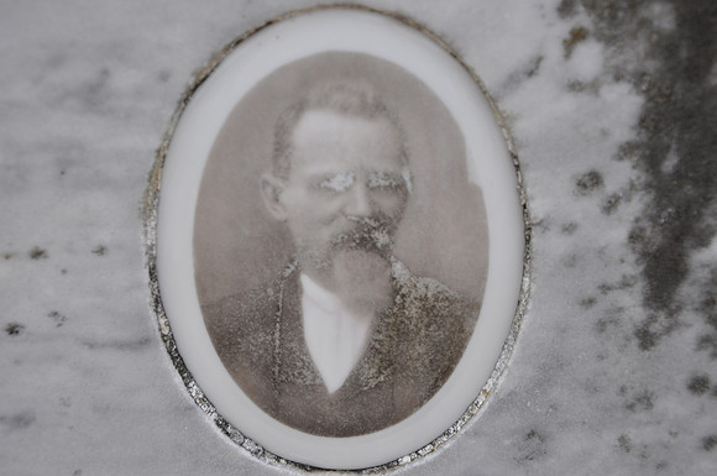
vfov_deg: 20.1
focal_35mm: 68
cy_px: 238
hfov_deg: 29.9
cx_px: 358
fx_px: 1342
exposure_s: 1/160
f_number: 6.3
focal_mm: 45
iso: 200
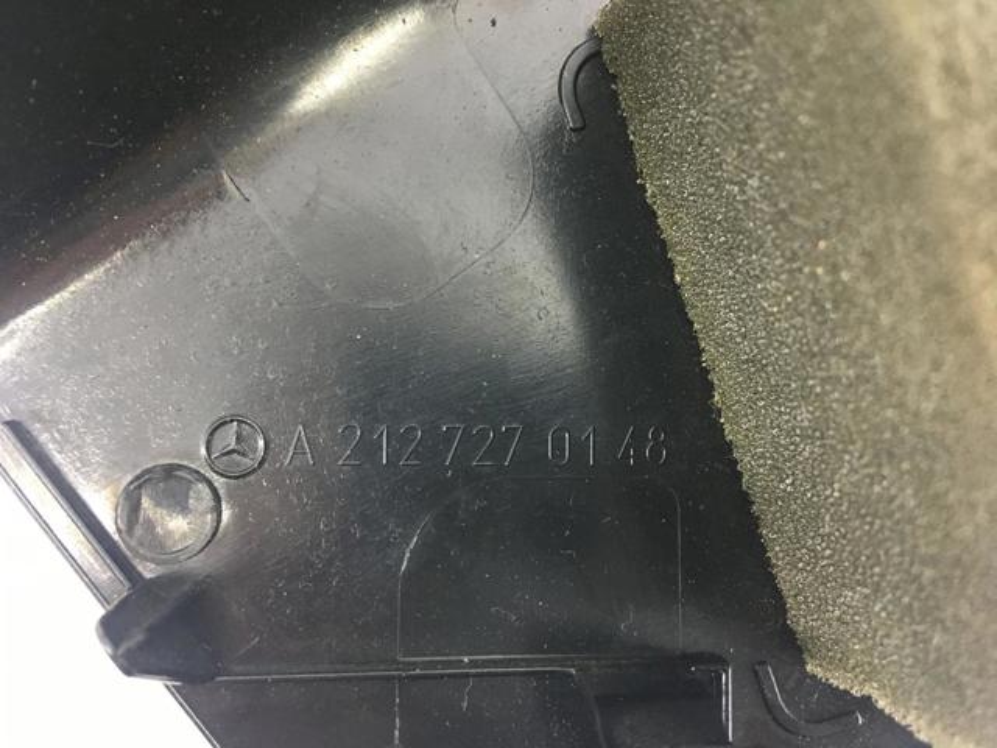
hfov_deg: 61.7
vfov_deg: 48.2
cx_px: 498
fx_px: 835
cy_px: 374
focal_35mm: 29
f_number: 2.2
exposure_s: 1/33
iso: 200
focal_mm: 4.15
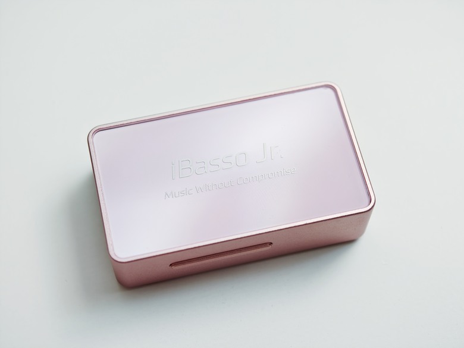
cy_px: 174
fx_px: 938
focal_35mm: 70
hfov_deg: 27.8
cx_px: 232
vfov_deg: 21.0
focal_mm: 16.5
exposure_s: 1/120
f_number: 2.1
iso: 320
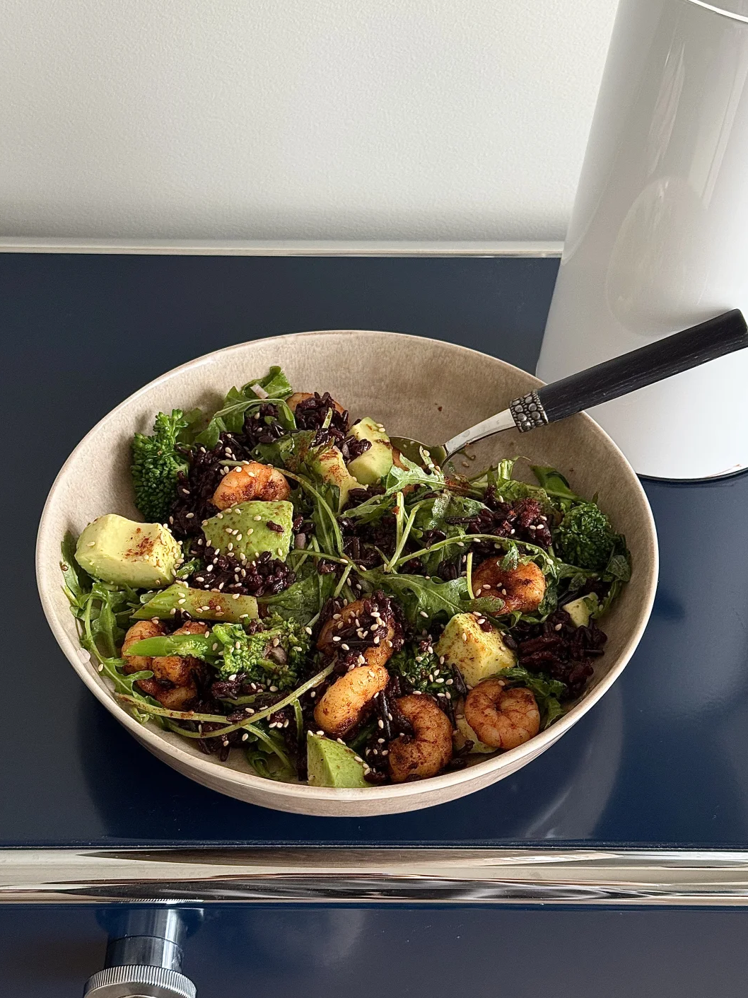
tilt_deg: -46.7
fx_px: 1412
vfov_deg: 38.9
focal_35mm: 49
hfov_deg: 29.7
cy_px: 492
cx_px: 374
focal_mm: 6.76
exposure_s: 1/60
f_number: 1.78
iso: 250
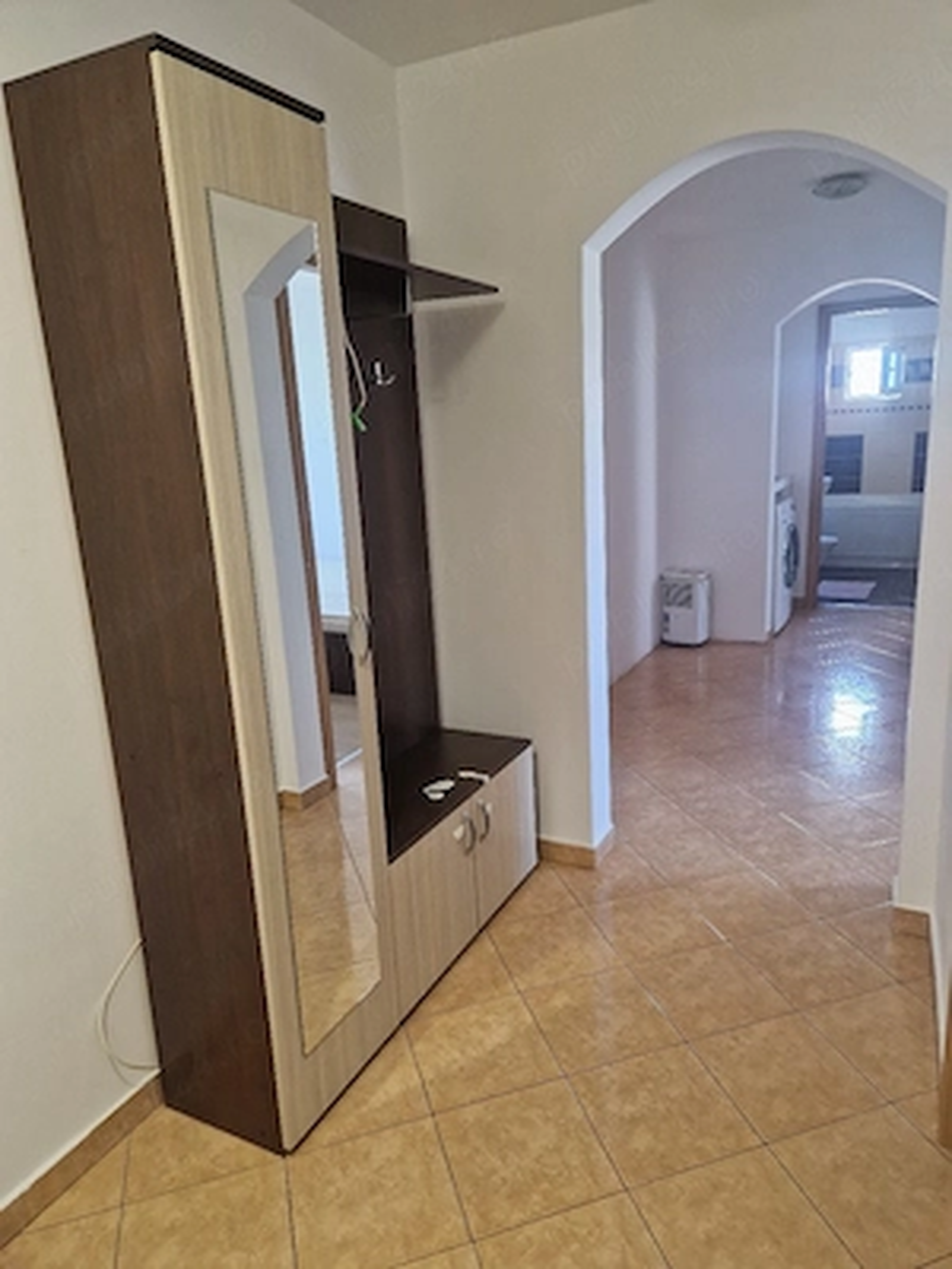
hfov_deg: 58.9
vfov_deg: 73.9
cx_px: 476
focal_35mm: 23
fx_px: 843
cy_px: 634
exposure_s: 1/100
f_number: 1.8
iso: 640
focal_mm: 5.4
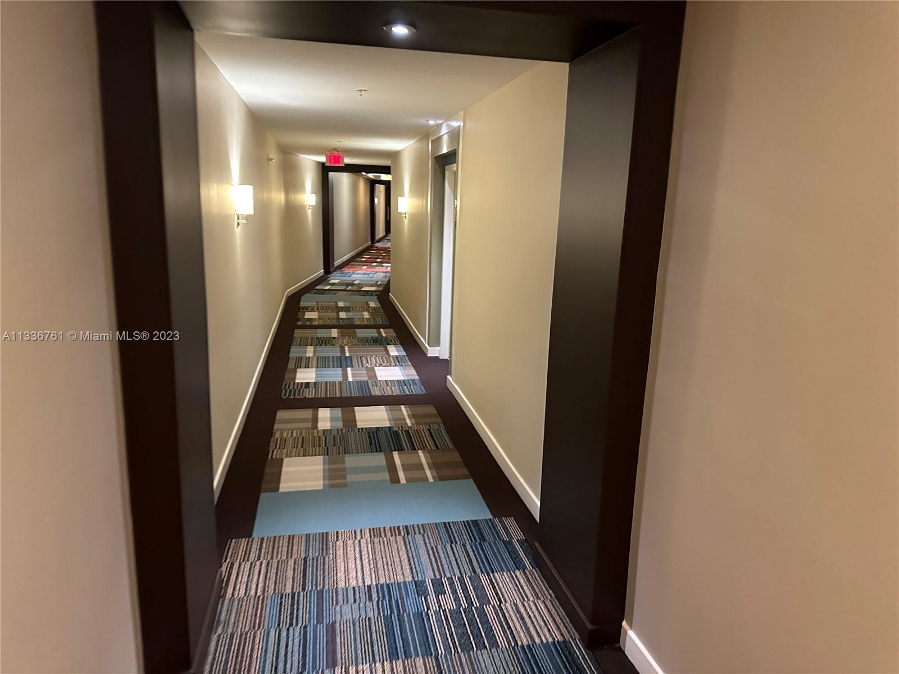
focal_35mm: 24
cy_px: 337
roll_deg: -3.3
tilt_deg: -15.6
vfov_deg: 56.8
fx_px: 623
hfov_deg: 71.6
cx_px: 450
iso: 1000
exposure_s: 1/40
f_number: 1.78
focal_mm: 6.86
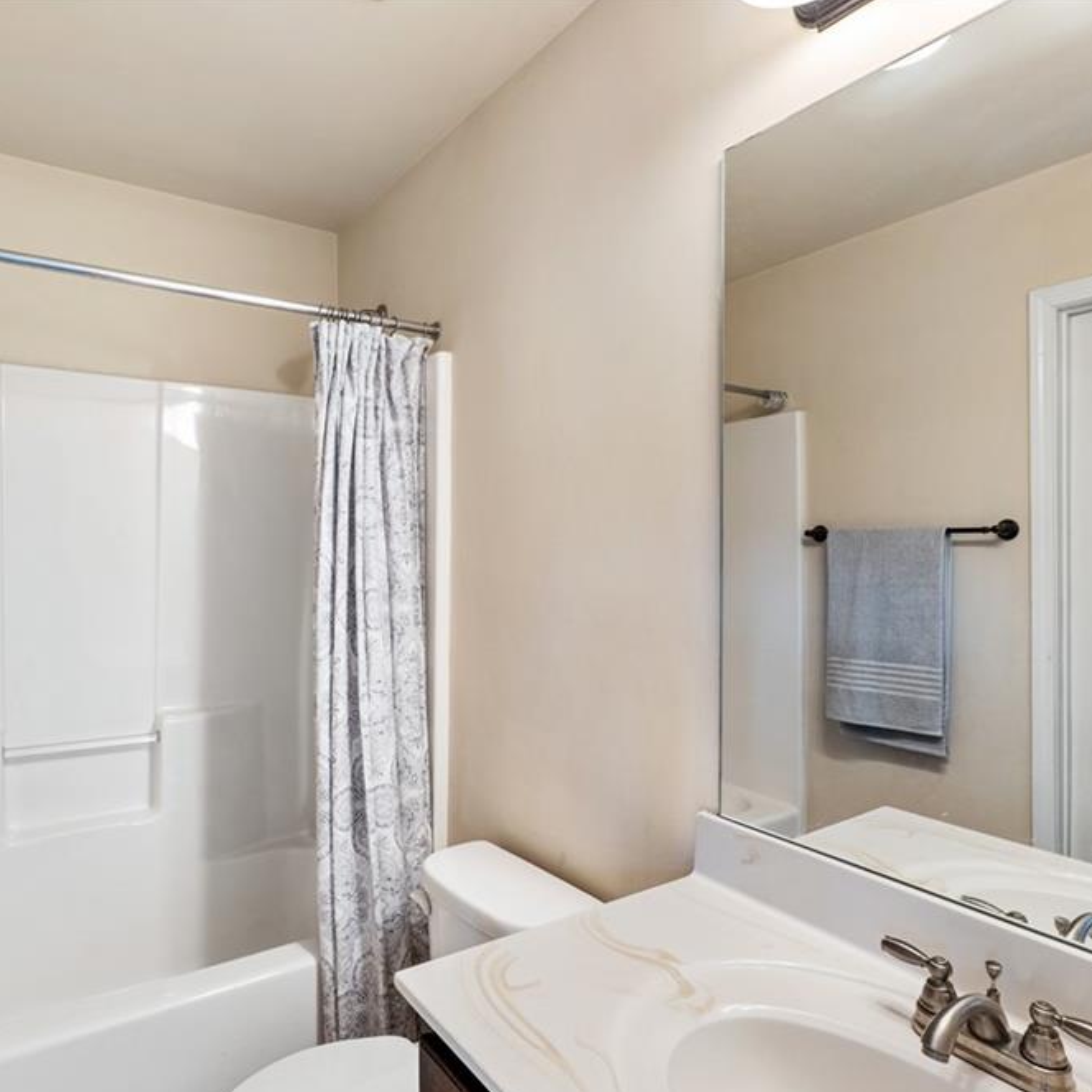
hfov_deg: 70.3
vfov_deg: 70.5
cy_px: 557
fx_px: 773
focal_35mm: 22
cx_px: 497
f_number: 8
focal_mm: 11
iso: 400
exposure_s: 1/13
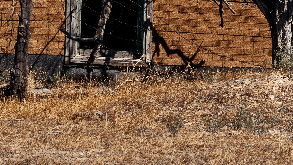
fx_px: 2401
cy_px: -131
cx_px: 226
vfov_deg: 3.9
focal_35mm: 309
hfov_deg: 7.0
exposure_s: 1/400
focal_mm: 70
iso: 100
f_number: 11
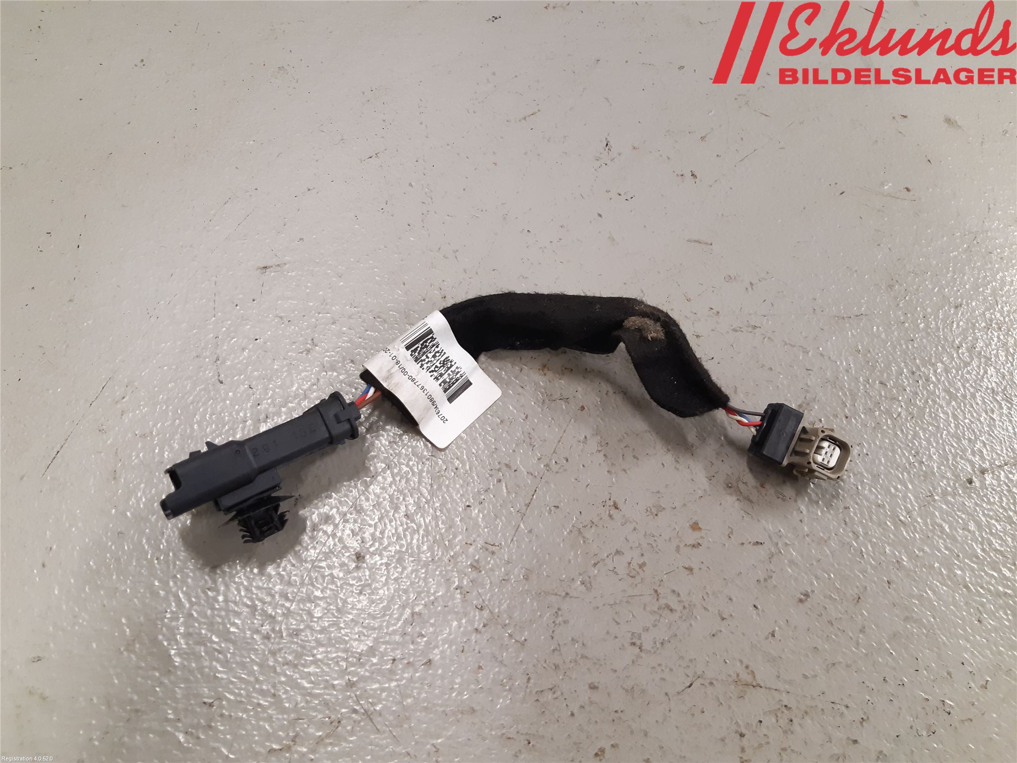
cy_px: 382
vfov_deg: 53.1
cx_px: 508
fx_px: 764
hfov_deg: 67.3
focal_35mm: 26
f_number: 1.7
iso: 160
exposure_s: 1/50
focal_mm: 3.93
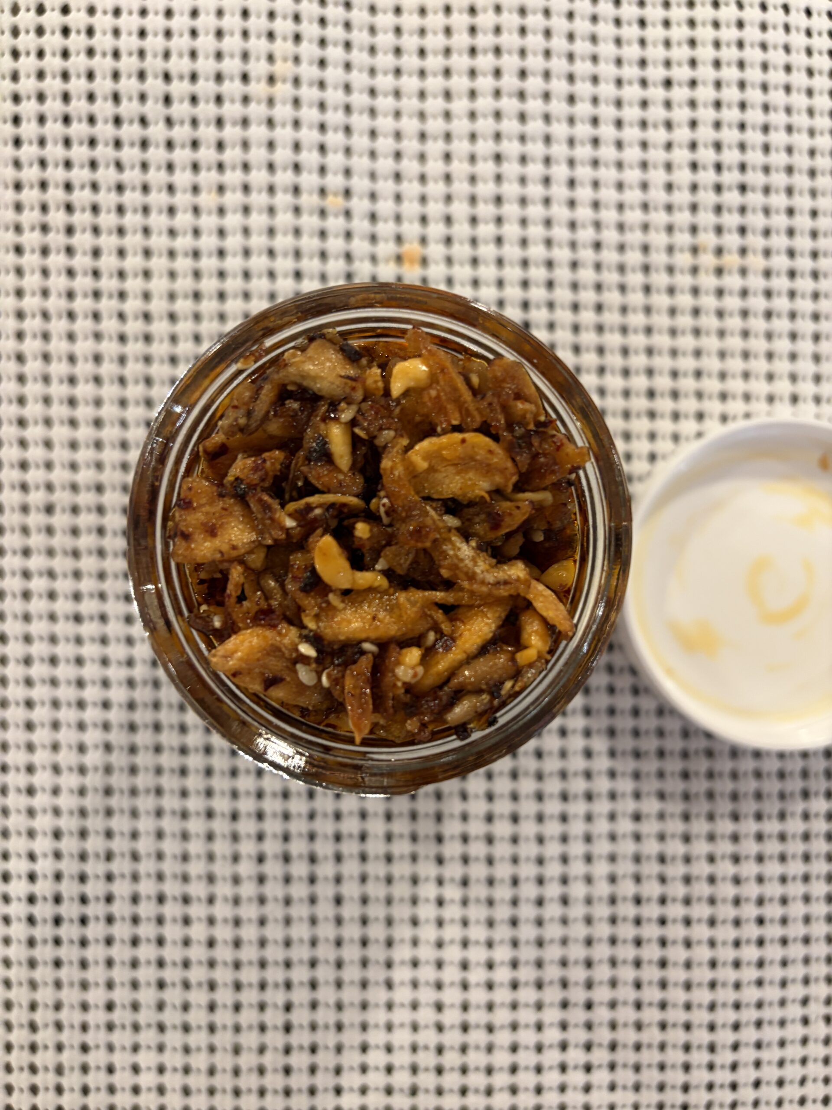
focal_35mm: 26
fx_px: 833
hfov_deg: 53.1
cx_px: 416
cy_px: 555
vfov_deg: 67.3
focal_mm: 5.96
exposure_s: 1/60
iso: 160
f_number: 1.6
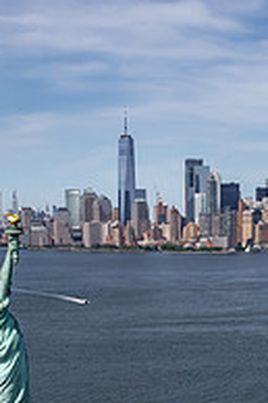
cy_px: 424
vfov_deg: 23.0
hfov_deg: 16.2
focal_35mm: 84
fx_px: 940
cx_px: 153
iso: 800
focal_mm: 24
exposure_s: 1/4000
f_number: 8
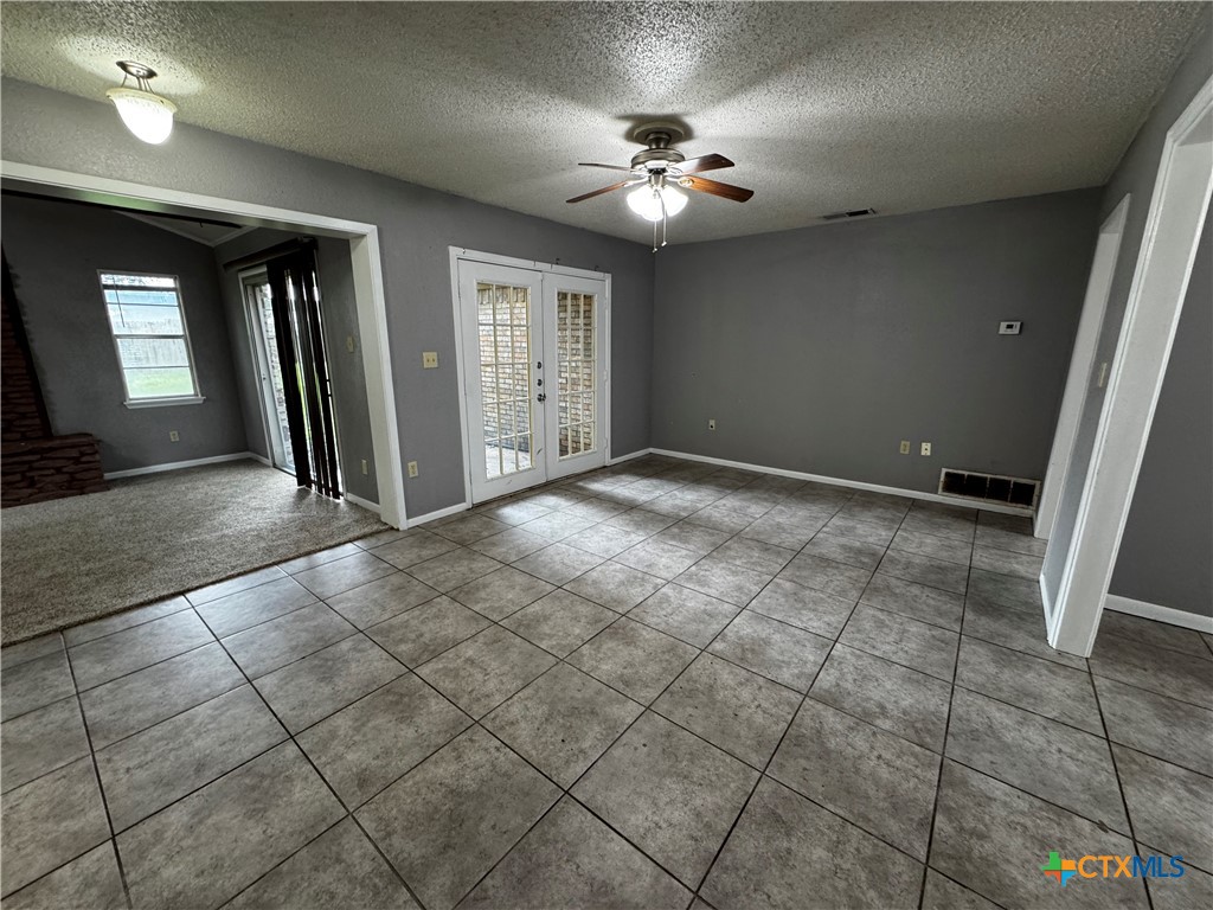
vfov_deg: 85.7
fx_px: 491
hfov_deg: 102.1
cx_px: 606
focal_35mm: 14
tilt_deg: -13.8
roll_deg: +0.5
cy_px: 455
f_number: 2.2
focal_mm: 2.22
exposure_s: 1/60
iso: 250
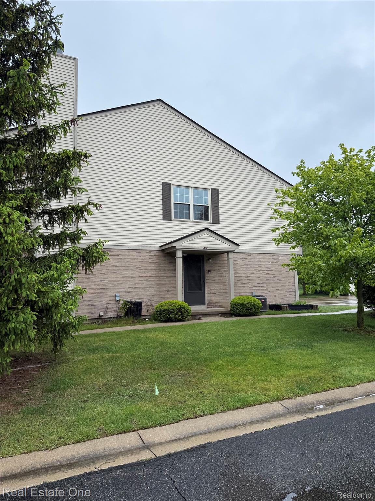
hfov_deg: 56.8
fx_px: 347
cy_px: 250
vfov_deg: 71.6
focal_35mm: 24
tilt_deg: +6.9
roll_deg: +0.8
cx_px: 188
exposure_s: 1/1046
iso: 80
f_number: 1.78
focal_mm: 6.76
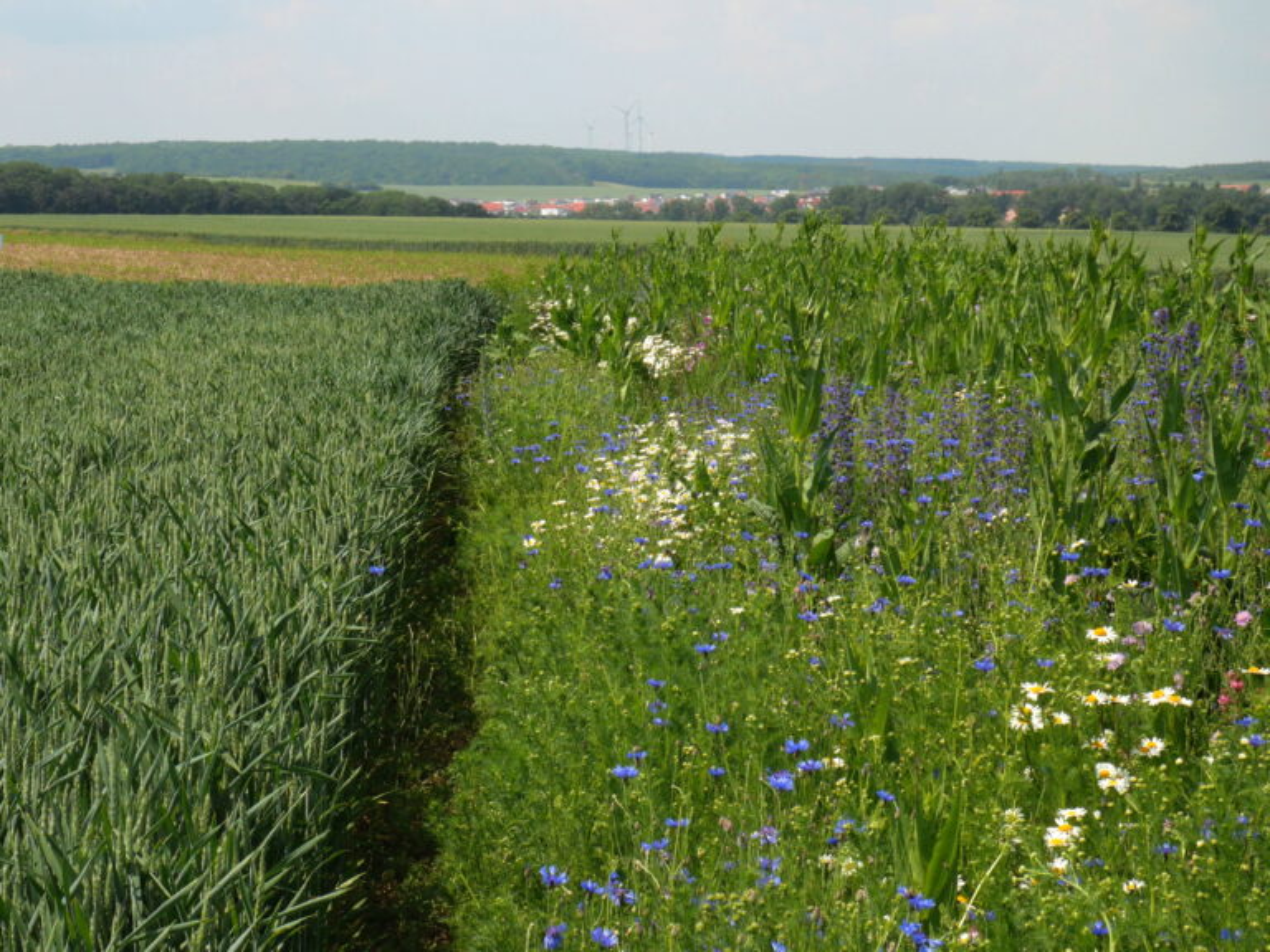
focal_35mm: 54
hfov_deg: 35.5
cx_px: 635
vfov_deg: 27.0
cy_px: 476
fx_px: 1981
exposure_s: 1/250
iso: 200
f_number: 13
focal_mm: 27
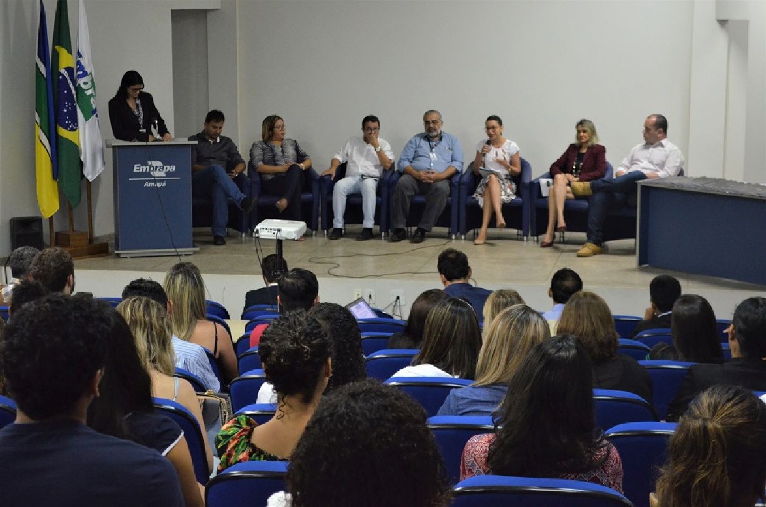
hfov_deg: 28.1
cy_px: 254
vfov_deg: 18.8
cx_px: 383
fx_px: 1529
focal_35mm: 72
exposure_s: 1/30
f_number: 5.3
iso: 2800
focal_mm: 48
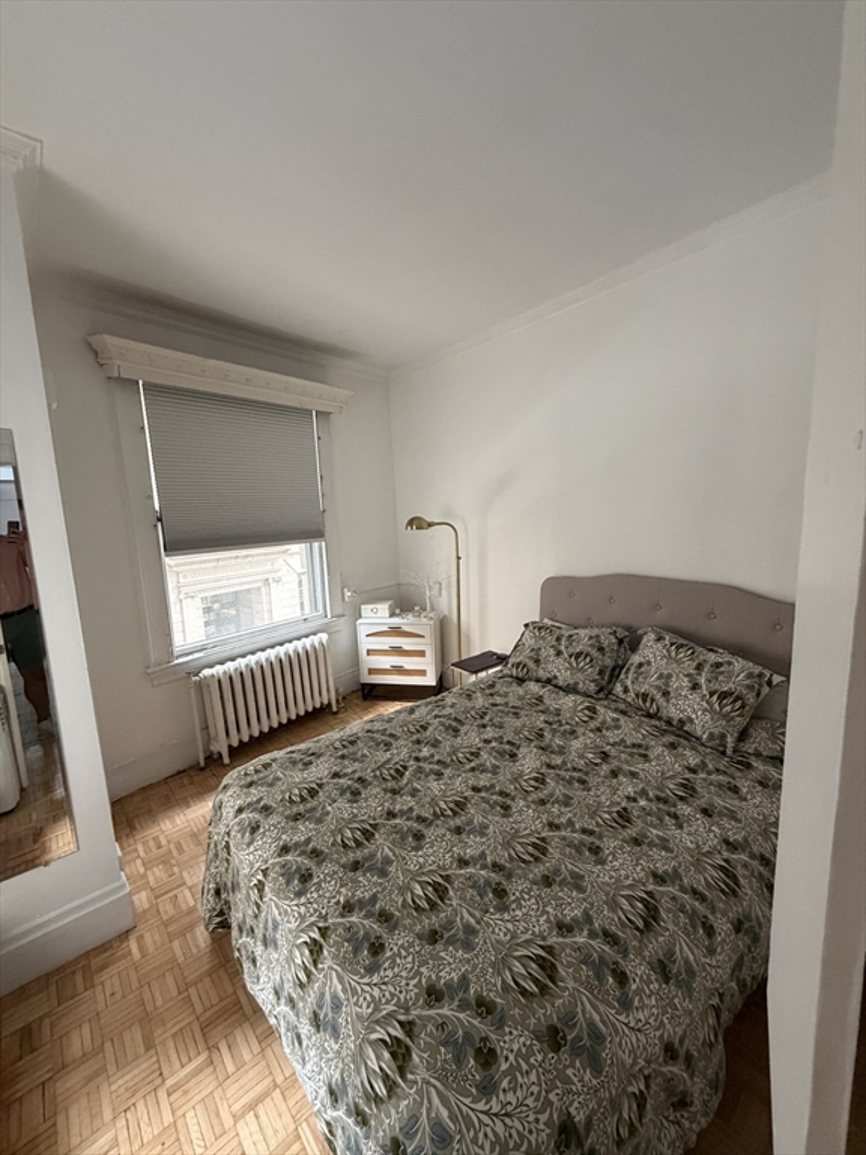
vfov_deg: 102.1
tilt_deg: -8.3
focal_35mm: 14
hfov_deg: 85.7
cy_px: 578
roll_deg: +2.2
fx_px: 467
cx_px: 433
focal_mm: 2.22
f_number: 2.2
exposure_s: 1/60
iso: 400
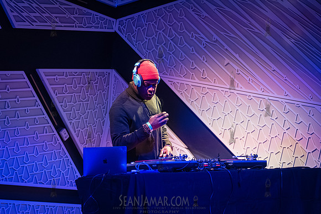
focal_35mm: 80
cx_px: 160
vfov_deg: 17.1
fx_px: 713
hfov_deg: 25.4
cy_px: 107
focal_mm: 80
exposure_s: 1/320
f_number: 2.8
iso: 8000
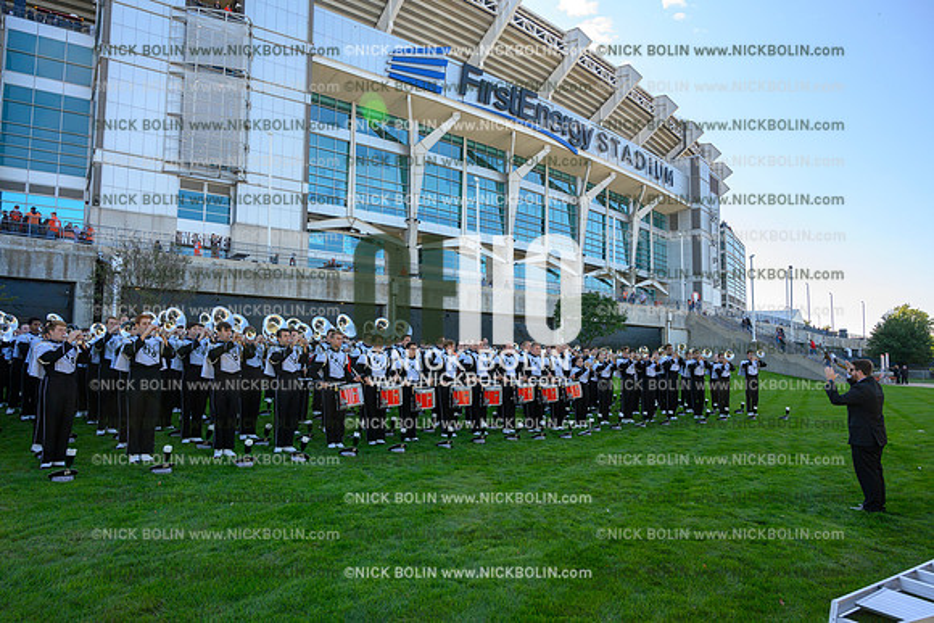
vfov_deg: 53.2
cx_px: 467
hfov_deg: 73.7
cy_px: 312
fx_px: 623
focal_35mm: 24
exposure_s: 1/640
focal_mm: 24
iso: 800
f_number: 8
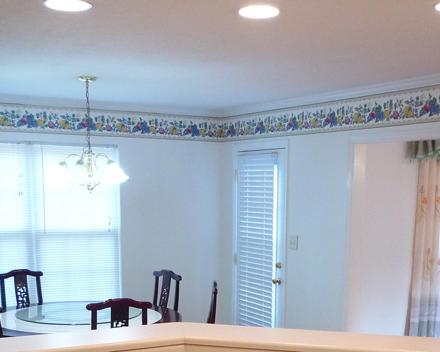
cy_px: 332
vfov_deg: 26.9
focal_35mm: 54
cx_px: 238
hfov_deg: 34.7
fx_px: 703
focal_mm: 4.4
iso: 320
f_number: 2.8
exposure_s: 1/30
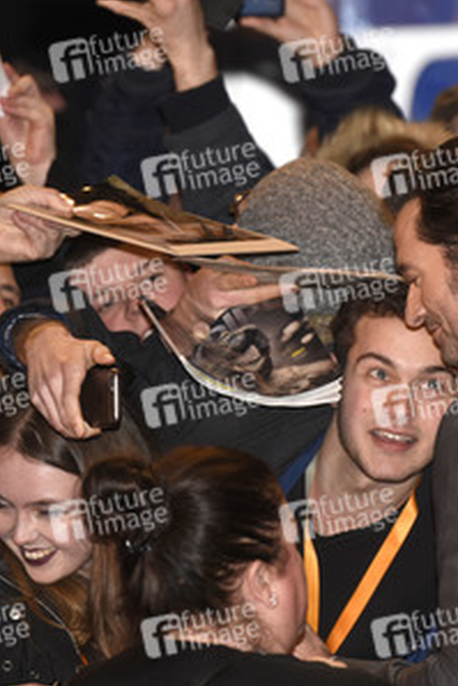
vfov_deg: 4.5
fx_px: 8653
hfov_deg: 3.0
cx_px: 369
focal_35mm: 454
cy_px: 343
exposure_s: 1/400
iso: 400
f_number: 4
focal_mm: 200
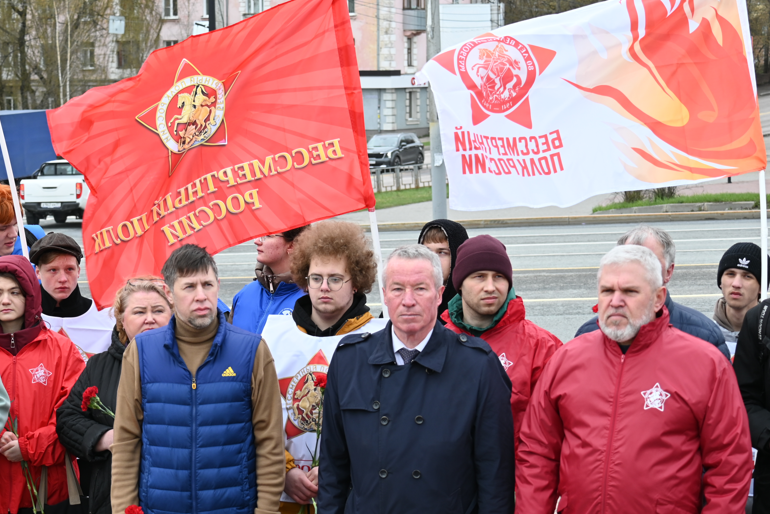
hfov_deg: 20.6
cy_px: 323
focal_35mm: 99
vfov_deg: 13.8
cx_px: 324
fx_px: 2117
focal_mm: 50
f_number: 5
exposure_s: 1/250
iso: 200
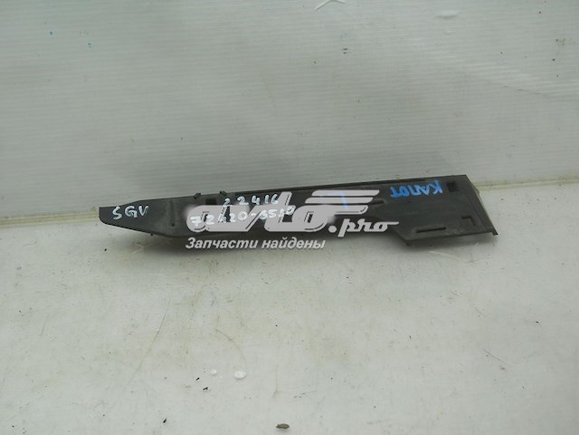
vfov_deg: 35.1
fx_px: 686
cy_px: 218
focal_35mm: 41
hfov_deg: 45.8
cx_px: 290
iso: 80
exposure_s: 1/40
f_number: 3.1
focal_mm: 6.72
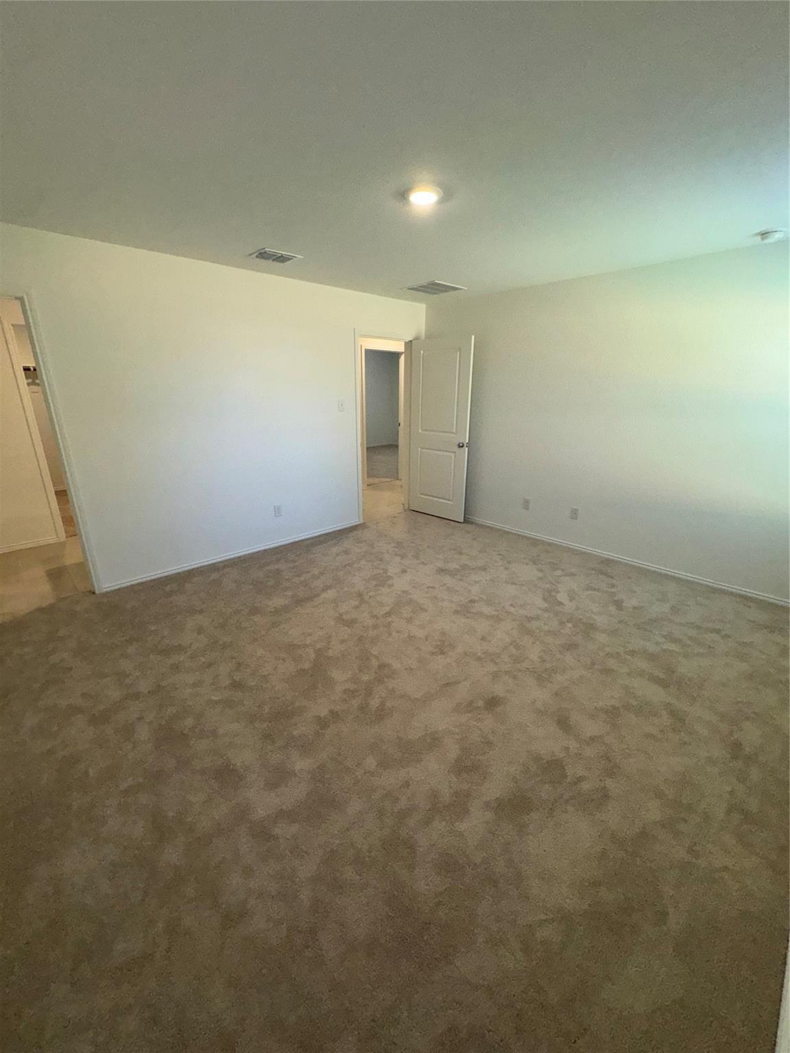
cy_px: 526
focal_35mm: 14
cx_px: 395
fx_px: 426
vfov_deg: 102.1
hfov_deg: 85.7
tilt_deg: -18.3
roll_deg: +0.2
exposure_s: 1/120
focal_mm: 2.22
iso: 160
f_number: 2.2
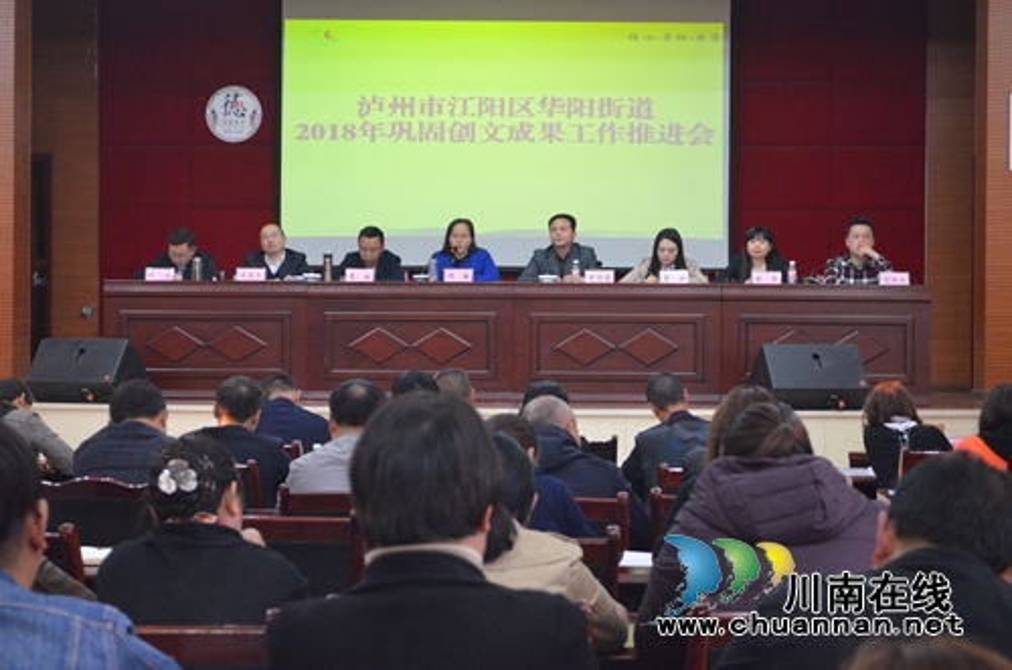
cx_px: 506
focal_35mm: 66
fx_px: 1851
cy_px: 335
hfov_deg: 30.6
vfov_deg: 20.5
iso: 3200
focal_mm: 44
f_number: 5.3
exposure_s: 1/15
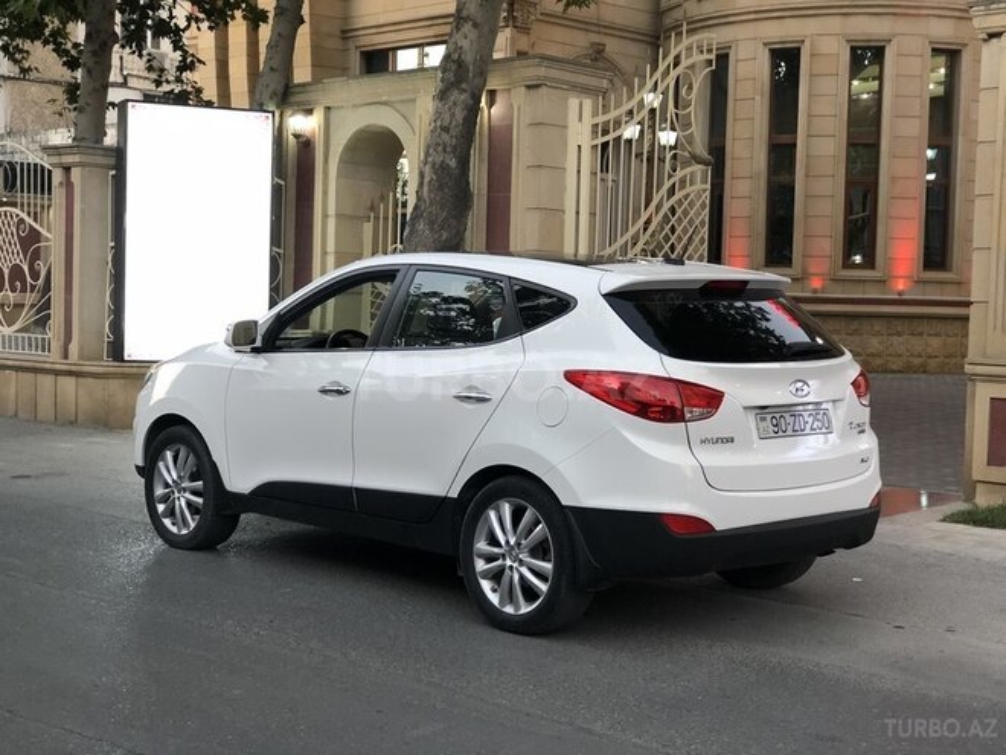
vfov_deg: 25.7
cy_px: 378
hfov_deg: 33.8
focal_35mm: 57
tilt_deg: -4.4
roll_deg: -0.8
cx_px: 503
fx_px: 1657
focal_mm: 6.6
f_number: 2.8
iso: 200
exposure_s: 1/50
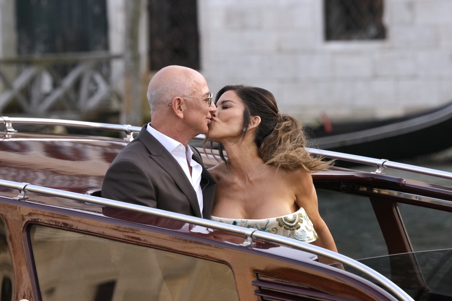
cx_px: 226
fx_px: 3766
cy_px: 150
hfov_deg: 6.9
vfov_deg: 4.6
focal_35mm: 300
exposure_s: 1/1250
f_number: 5.6
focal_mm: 200
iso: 2000
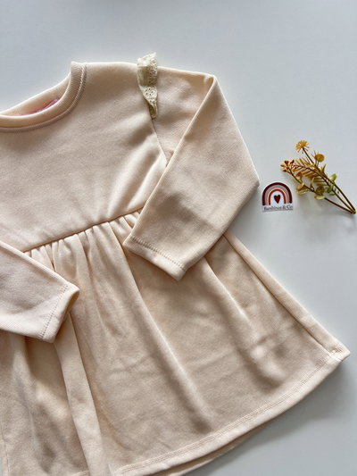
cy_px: 238
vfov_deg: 67.3
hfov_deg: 53.1
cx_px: 178
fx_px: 357
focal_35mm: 26
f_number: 1.5
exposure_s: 1/132
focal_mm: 5.7
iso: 32
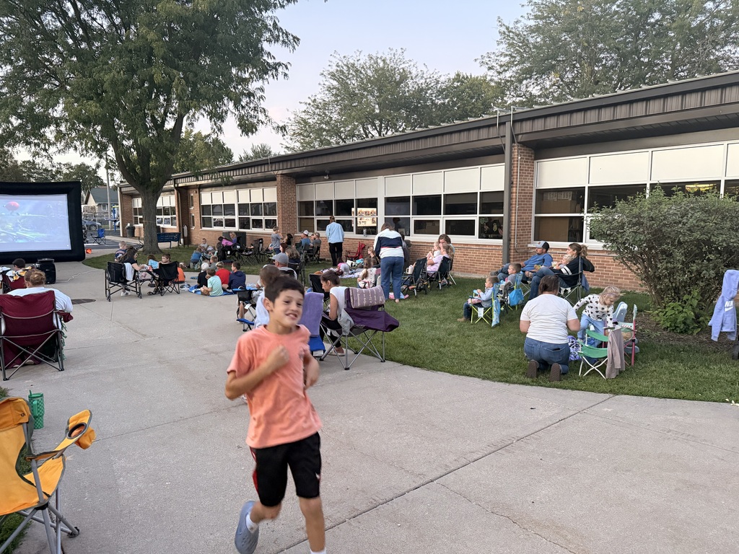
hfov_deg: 71.6
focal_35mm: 24
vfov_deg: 56.8
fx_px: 512
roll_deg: -1.1
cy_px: 277
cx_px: 370
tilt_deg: -6.0
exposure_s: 1/60
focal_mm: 6.76
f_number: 1.78
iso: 500
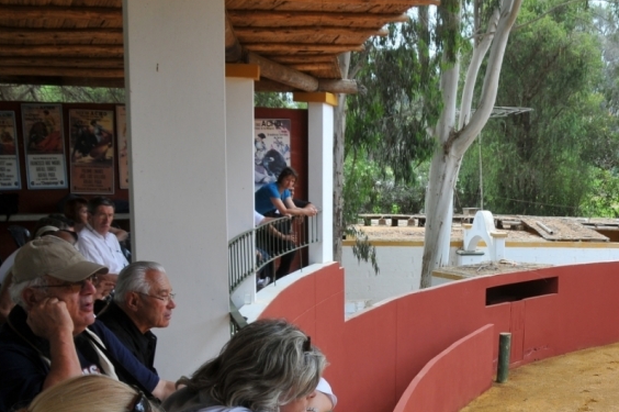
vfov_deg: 26.9
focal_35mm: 49
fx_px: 842
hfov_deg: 39.1
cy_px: 331
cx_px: 477
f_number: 6.7
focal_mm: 18
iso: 200
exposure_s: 1/180
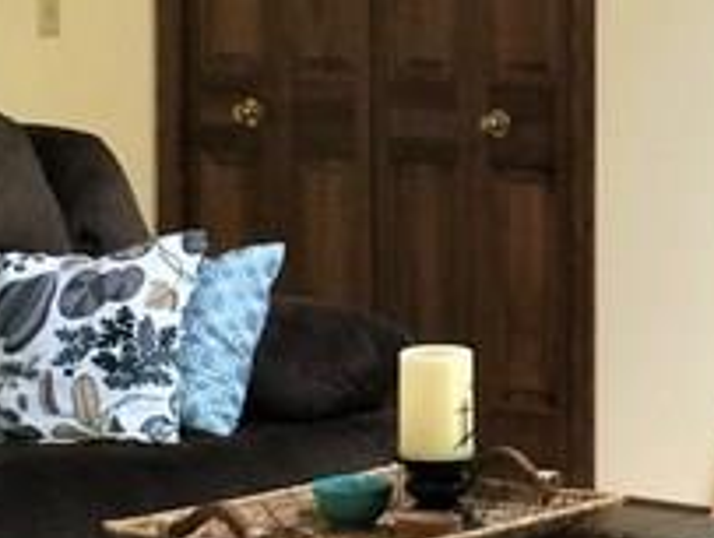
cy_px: 193
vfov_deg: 10.2
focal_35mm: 146
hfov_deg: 13.1
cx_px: 876
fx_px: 3017
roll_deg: -0.4
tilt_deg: -7.1
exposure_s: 1/33
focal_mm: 4.15
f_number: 2.2
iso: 160
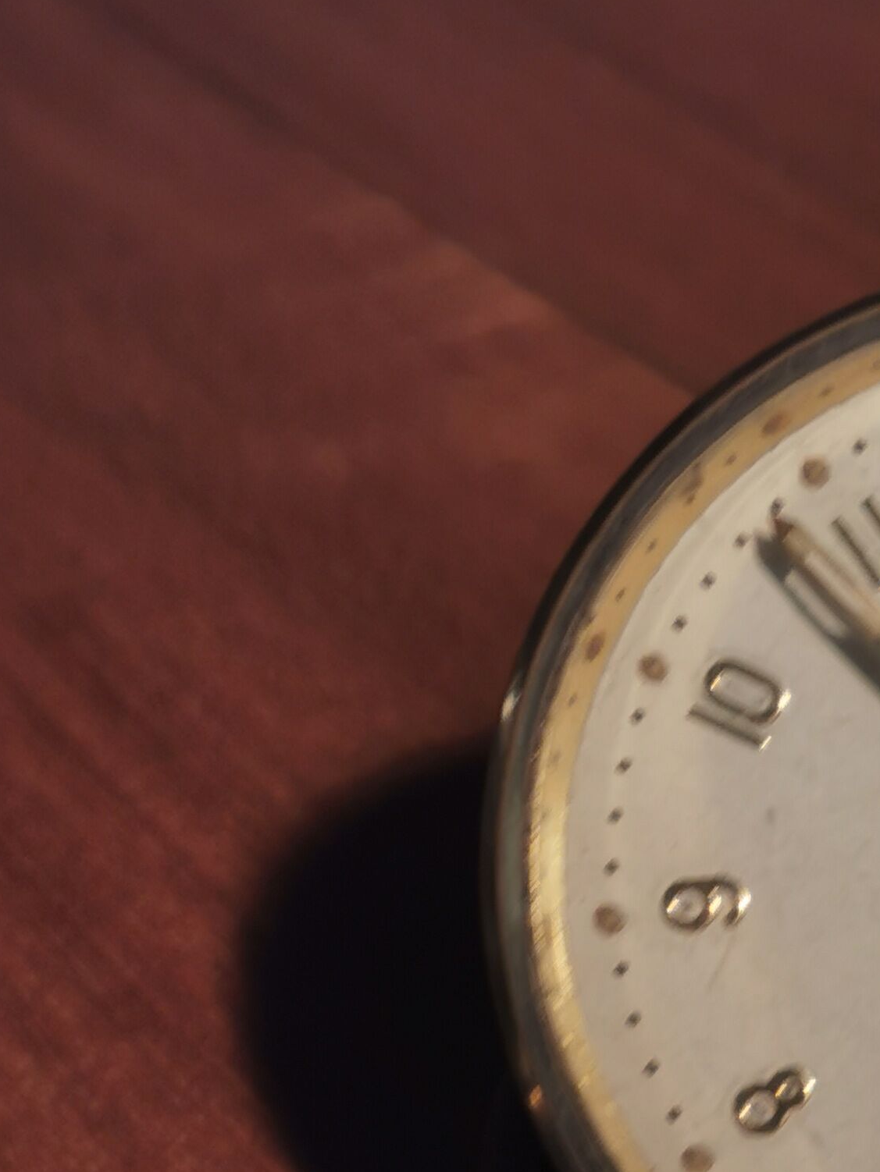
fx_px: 4032
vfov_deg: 16.2
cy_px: 1219
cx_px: 1034
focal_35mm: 119
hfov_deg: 12.2
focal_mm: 5.56
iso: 50
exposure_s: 1/131
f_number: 1.6
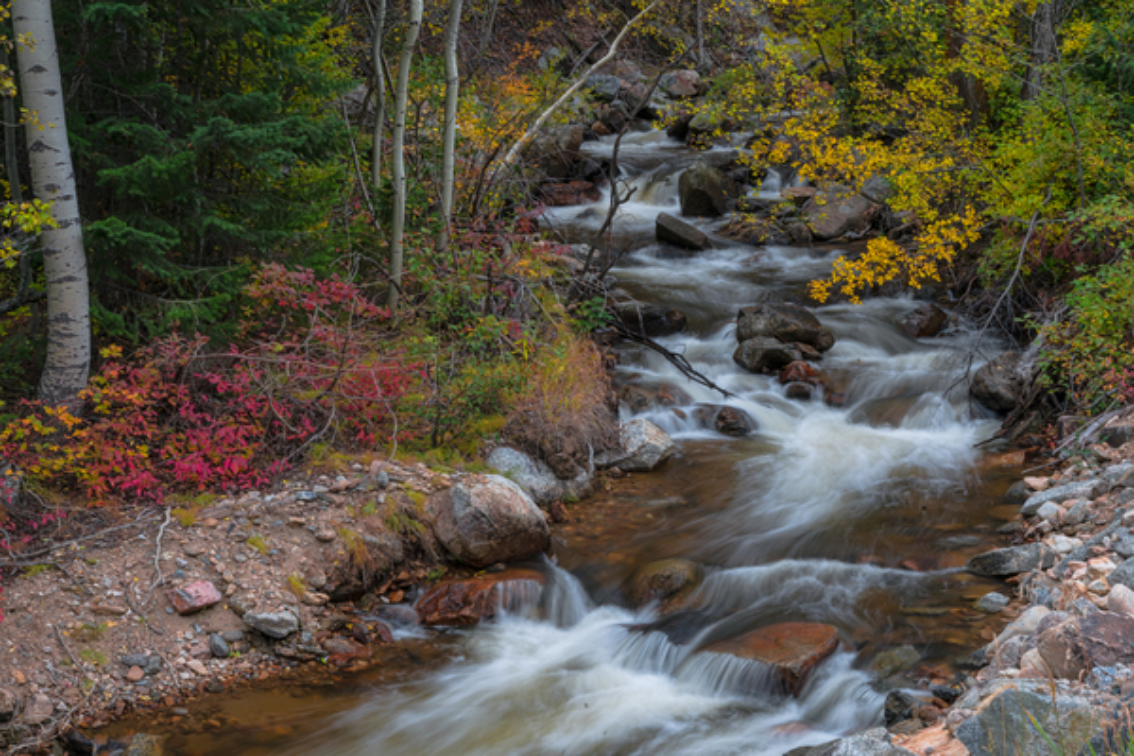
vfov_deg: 23.4
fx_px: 1827
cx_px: 567
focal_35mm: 58
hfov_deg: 34.5
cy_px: 378
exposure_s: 1/1.67
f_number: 22
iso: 50
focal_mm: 58
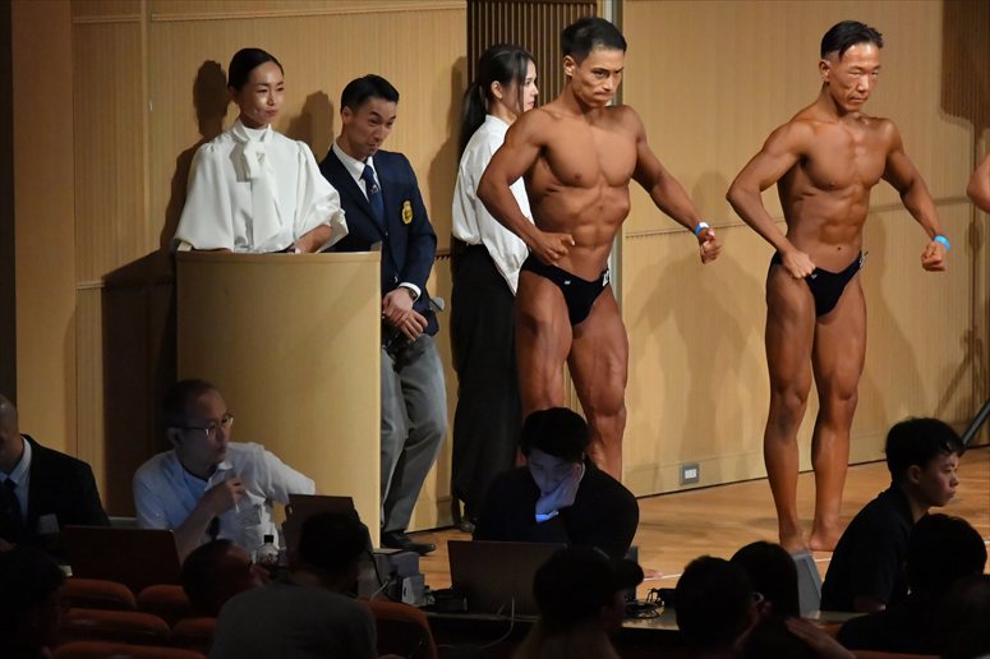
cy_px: 330
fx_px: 6597
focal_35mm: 240
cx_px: 495
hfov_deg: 8.6
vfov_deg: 5.7
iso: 11400
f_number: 5.6
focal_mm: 160
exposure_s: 1/400
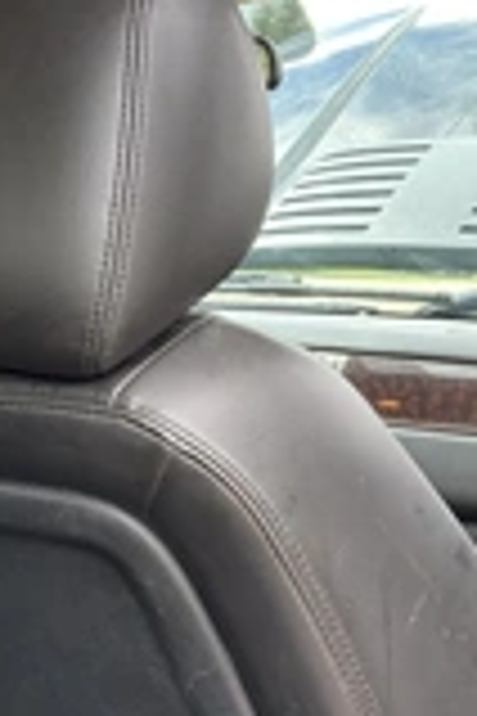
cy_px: 419
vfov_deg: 26.6
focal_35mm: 76
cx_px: -99
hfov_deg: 17.1
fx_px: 1510
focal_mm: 3
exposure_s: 1/122
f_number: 1.8
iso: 40
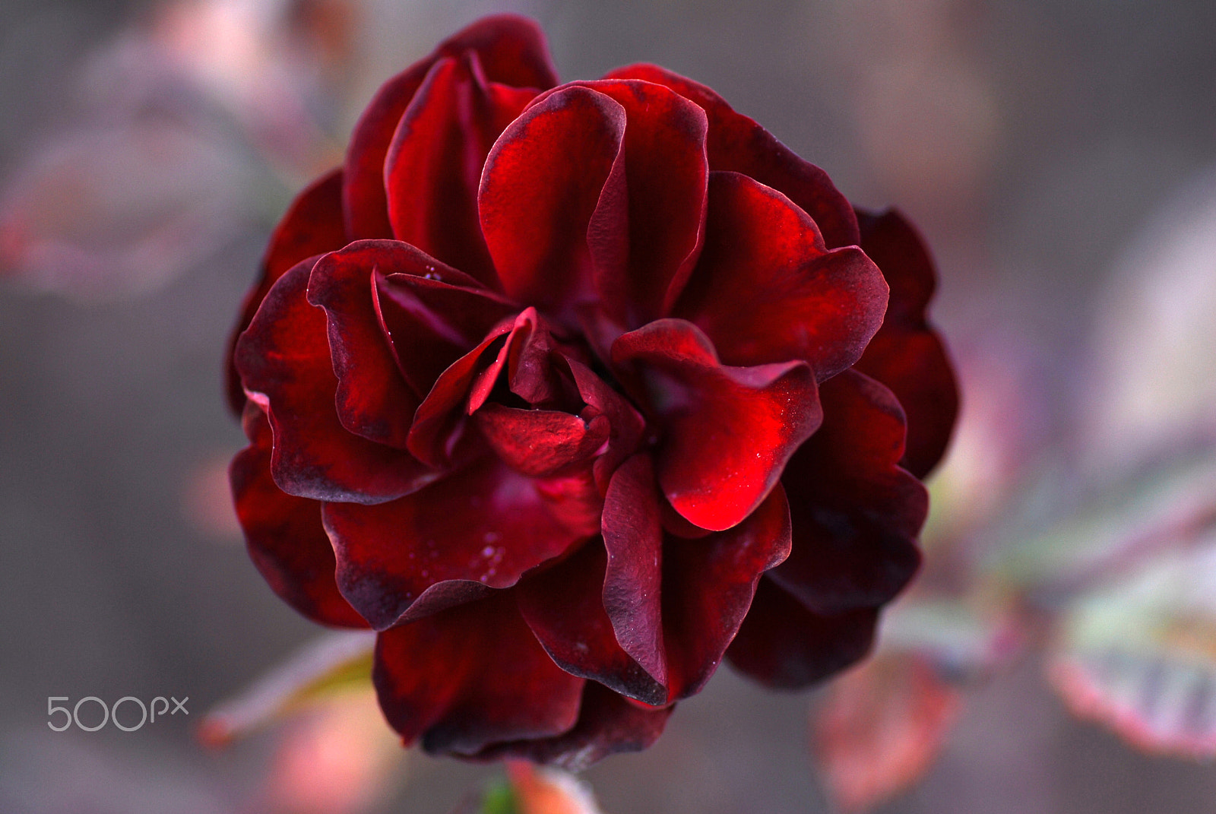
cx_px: 608
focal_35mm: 135
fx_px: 4565
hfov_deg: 15.2
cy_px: 407
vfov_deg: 10.2
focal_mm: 90
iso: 100
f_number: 3.8
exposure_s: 1/125
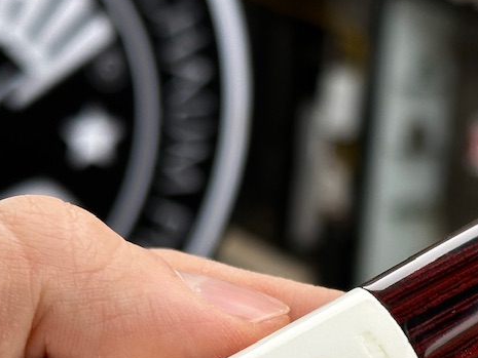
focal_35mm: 132
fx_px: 1823
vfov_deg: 11.1
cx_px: 428
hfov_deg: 14.8
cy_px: 380
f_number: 1.78
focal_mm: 6.86
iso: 64
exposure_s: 1/442
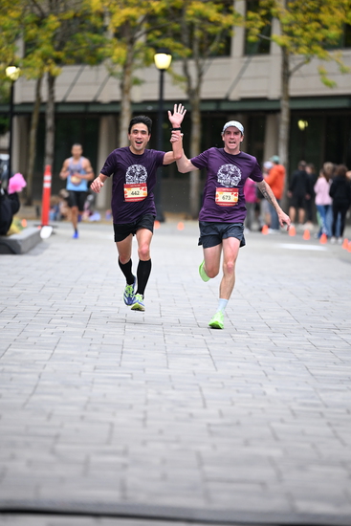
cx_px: 176
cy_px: 263
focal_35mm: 200
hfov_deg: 6.9
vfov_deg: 10.3
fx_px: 2923
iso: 1250
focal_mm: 200
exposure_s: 1/1250
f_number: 2.8
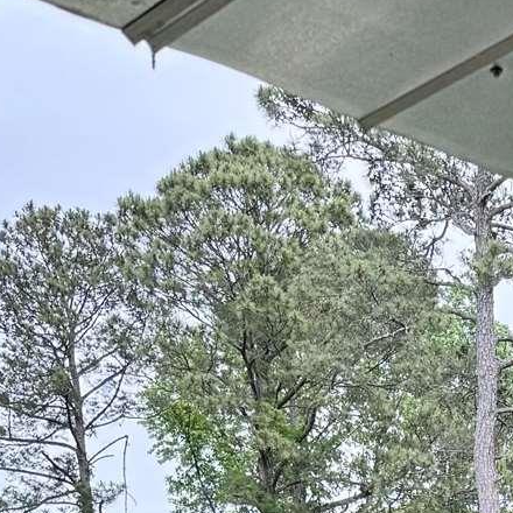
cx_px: 620
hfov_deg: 15.1
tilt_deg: -8.0
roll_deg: +0.5
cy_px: 1292
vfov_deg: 12.1
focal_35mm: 111
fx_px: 1861
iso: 100
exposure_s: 1/888
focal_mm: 6.76
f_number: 1.78
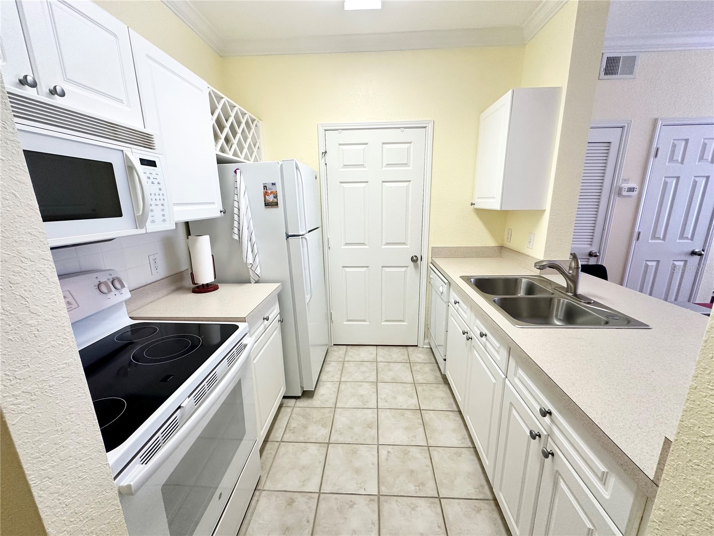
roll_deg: +0.7
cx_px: 357
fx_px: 289
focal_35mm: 14
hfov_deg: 102.1
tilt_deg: -13.4
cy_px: 268
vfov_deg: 85.7
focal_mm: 2.22
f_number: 2.2
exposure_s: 1/120
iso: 200
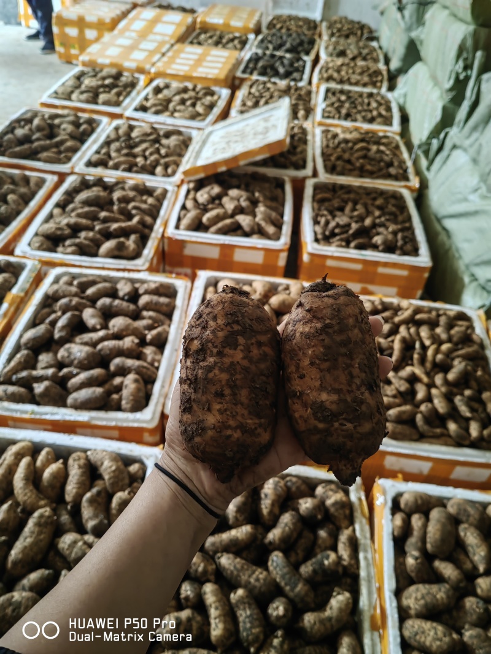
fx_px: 511
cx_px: 246
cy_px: 327
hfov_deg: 51.3
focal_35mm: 27
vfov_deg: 65.3
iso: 640
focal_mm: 5.54
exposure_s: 1/100
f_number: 1.8
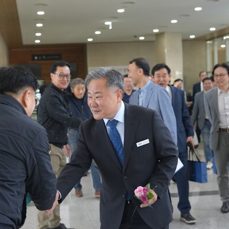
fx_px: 486
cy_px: 115
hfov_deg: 26.4
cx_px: 79
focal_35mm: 65
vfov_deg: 26.5
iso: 1600
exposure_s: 1/160
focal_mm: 50
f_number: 4
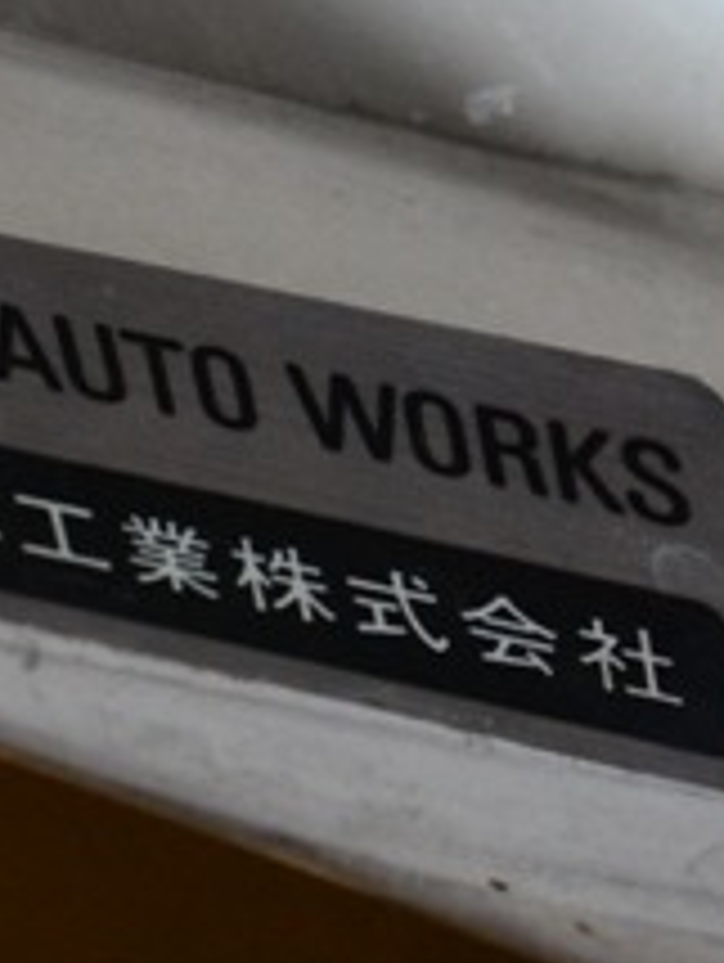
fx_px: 6568
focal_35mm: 236
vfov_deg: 8.4
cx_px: 49
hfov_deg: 6.3
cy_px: 364
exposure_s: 1/60
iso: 900
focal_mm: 38
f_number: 5
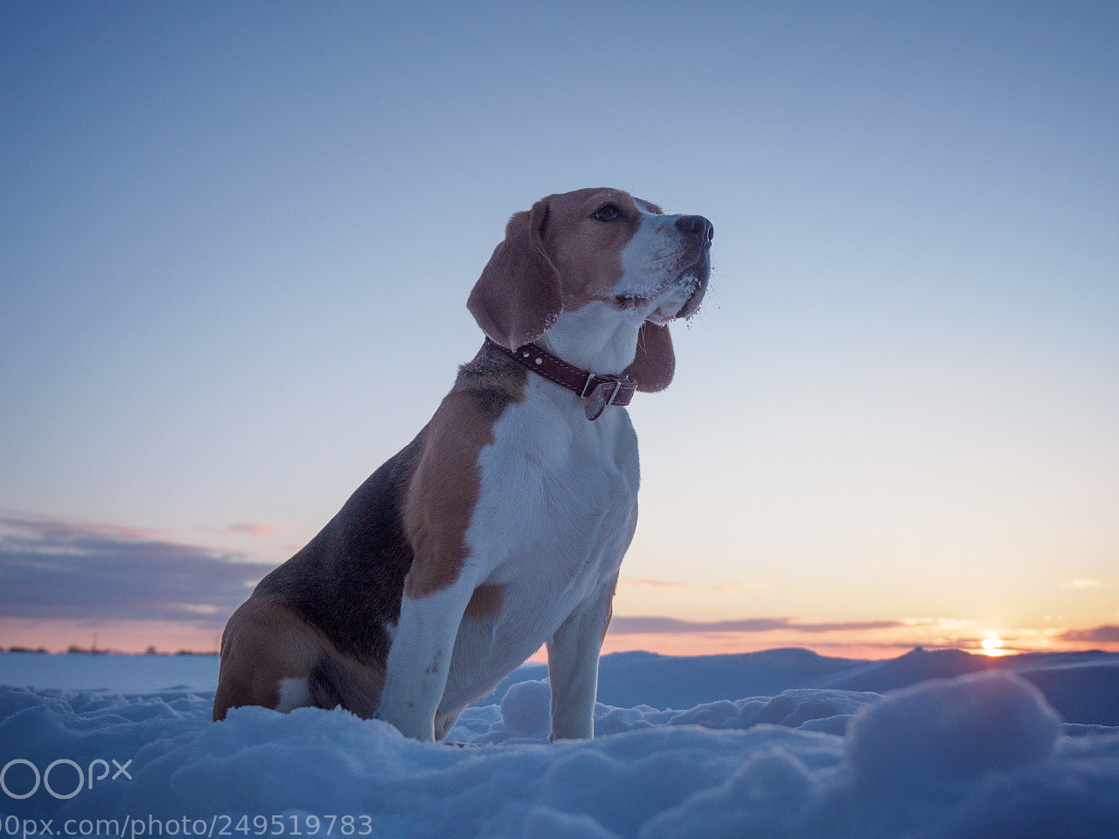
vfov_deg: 40.6
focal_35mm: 35
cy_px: 370
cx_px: 615
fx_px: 1131
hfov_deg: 52.5
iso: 200
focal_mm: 14
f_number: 2.8
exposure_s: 1/1250
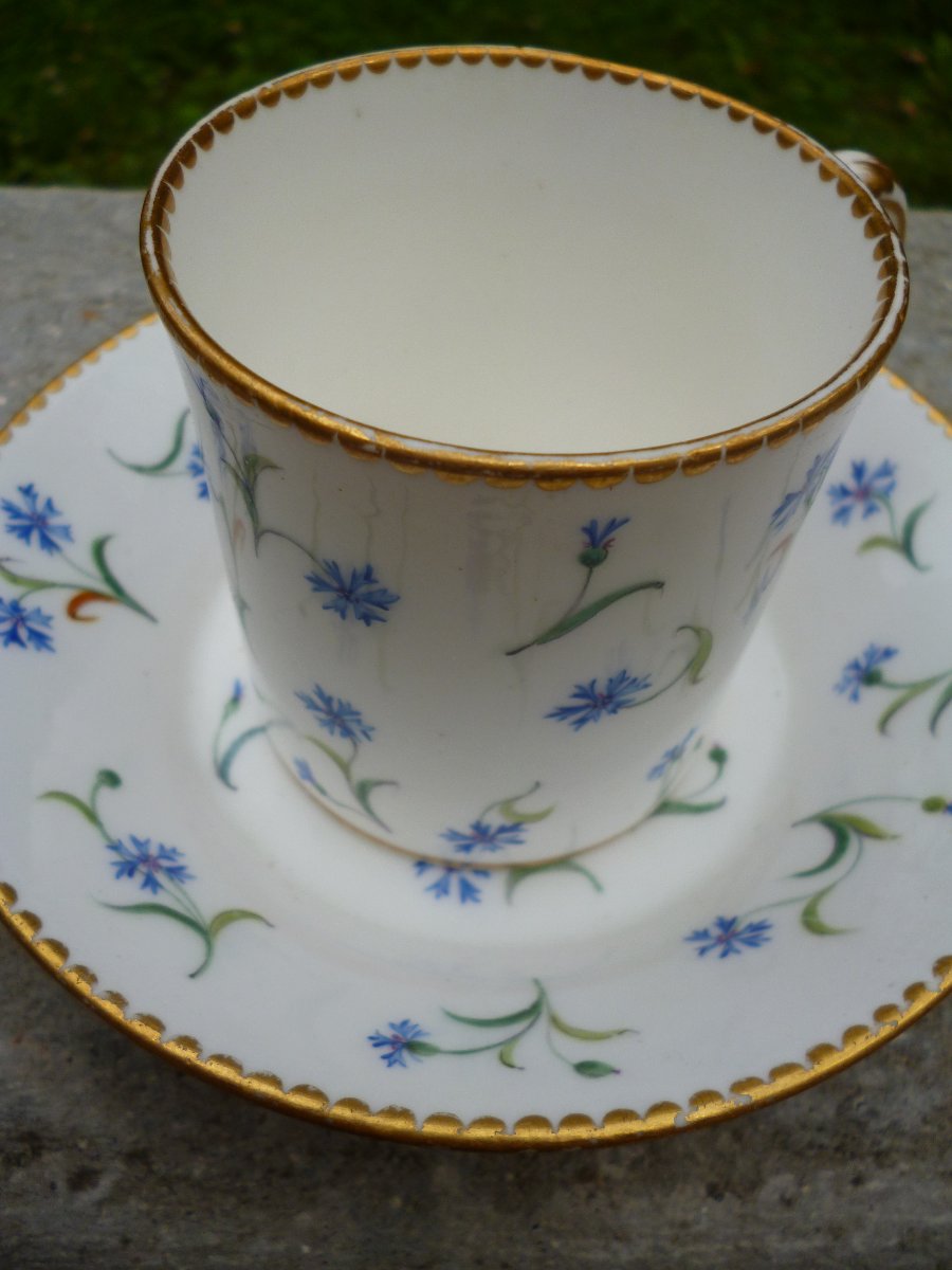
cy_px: 635
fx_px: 1027
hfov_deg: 49.7
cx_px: 476
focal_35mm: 28
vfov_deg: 63.4
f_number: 3.1
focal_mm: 5
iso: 100
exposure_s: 1/500
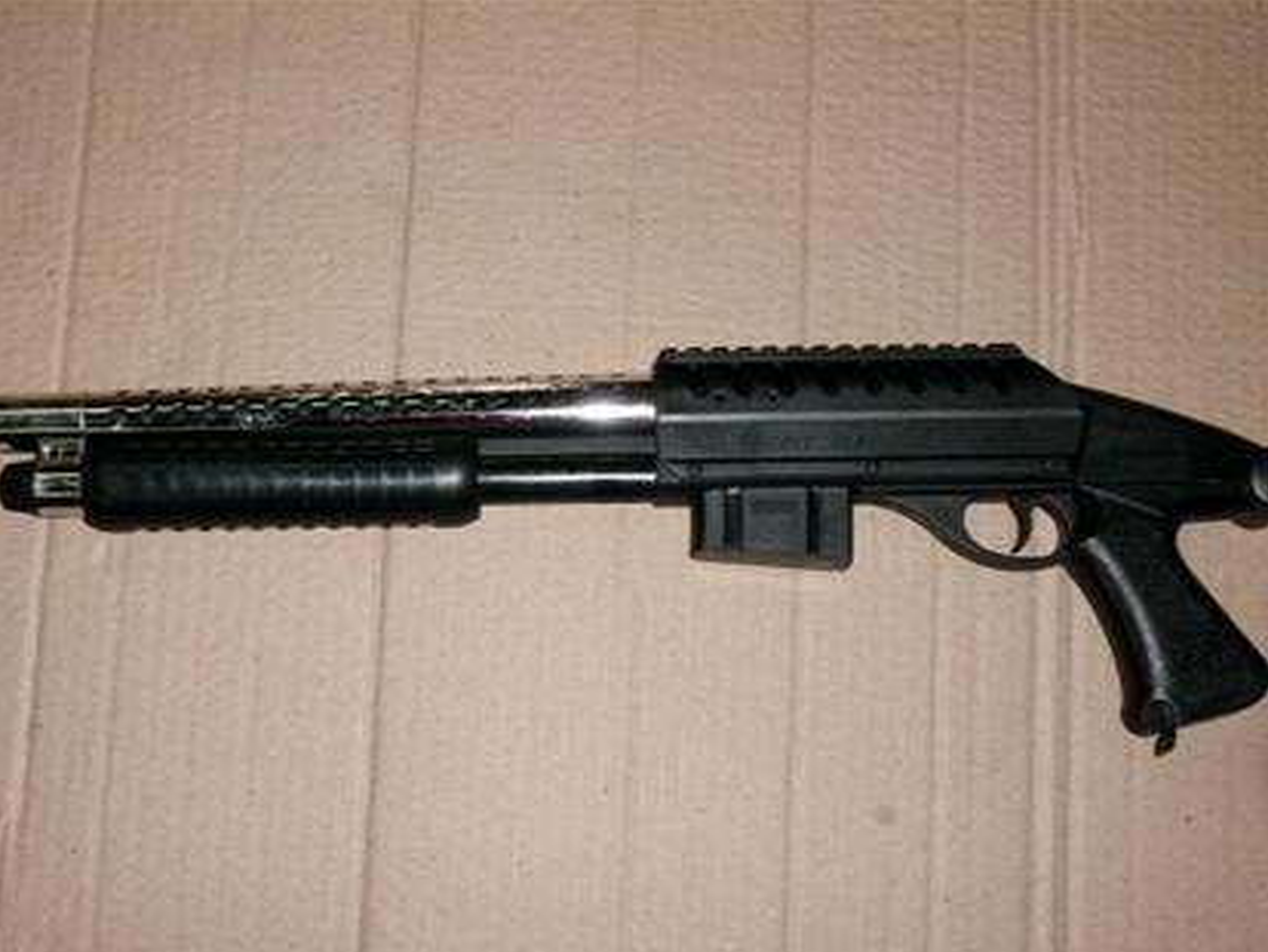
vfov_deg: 28.6
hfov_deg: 37.5
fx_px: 1869
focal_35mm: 51
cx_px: 583
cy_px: 510
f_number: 3.3
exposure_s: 1/60
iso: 100
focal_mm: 8.4
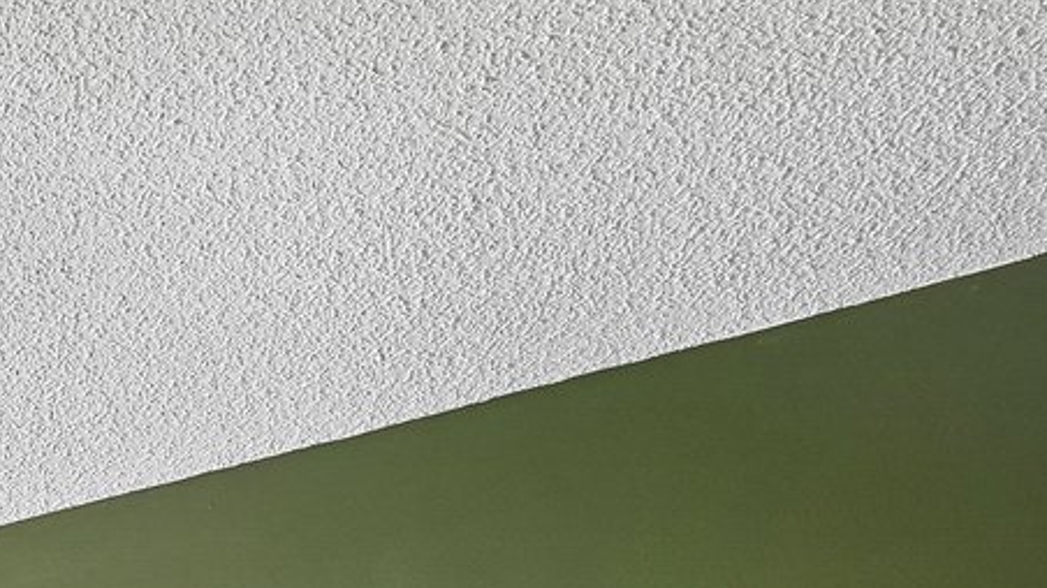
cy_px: 1534
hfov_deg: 19.3
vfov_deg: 11.9
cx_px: -940
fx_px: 2109
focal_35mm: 76
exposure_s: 1/2.5
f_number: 8
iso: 400
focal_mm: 16
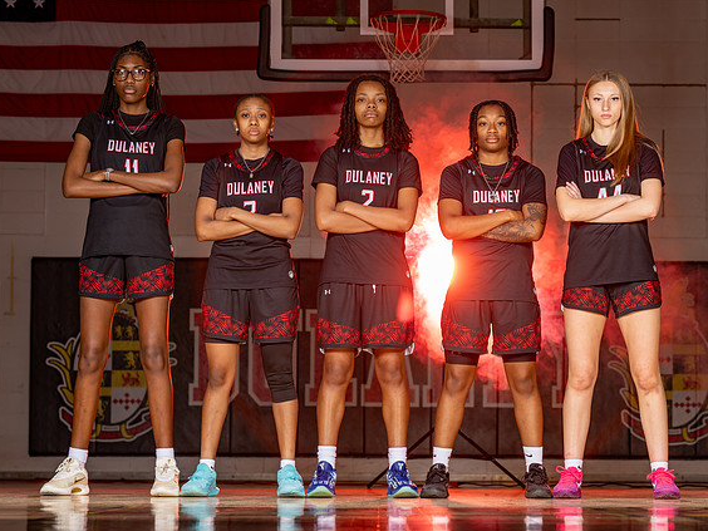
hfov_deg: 16.8
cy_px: 301
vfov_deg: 12.7
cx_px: 426
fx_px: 2393
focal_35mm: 117
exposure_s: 1/125
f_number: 6.3
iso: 80
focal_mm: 93
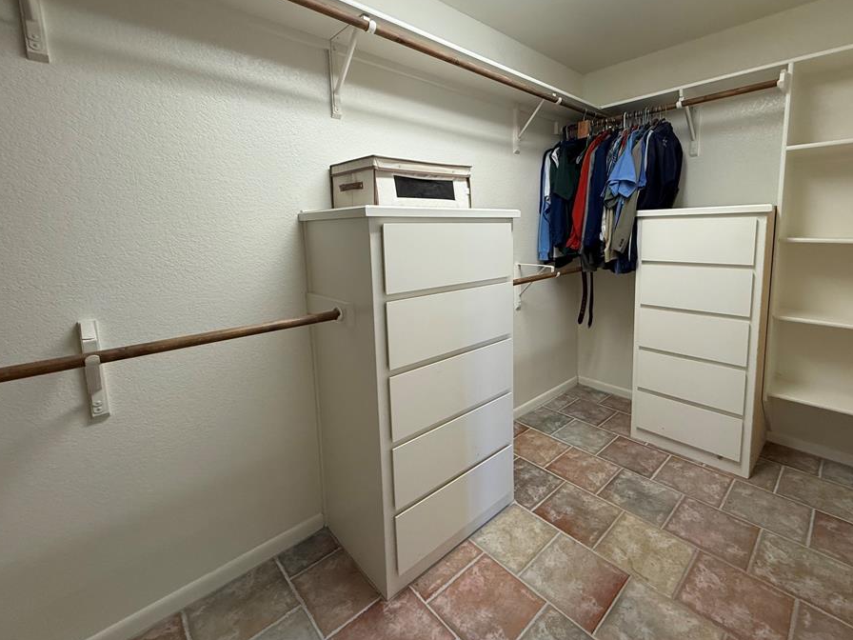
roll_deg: +1.0
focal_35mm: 16
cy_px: 278
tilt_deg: -6.8
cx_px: 475
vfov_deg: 77.7
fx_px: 394
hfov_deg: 94.1
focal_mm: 2.22
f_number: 2.2
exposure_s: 1/120
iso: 200
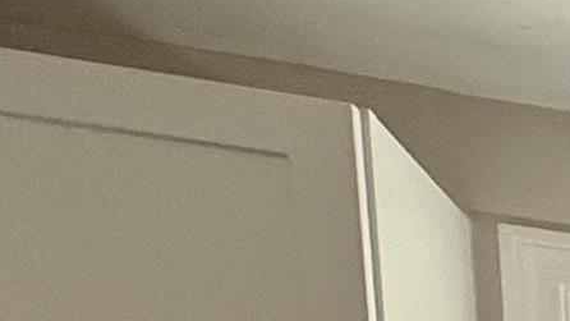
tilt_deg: -5.3
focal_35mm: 105
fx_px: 1587
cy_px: 1099
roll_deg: -1.3
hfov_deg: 11.6
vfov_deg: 8.6
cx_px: 1687
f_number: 2.2
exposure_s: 1/120
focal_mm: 2.22
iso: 160
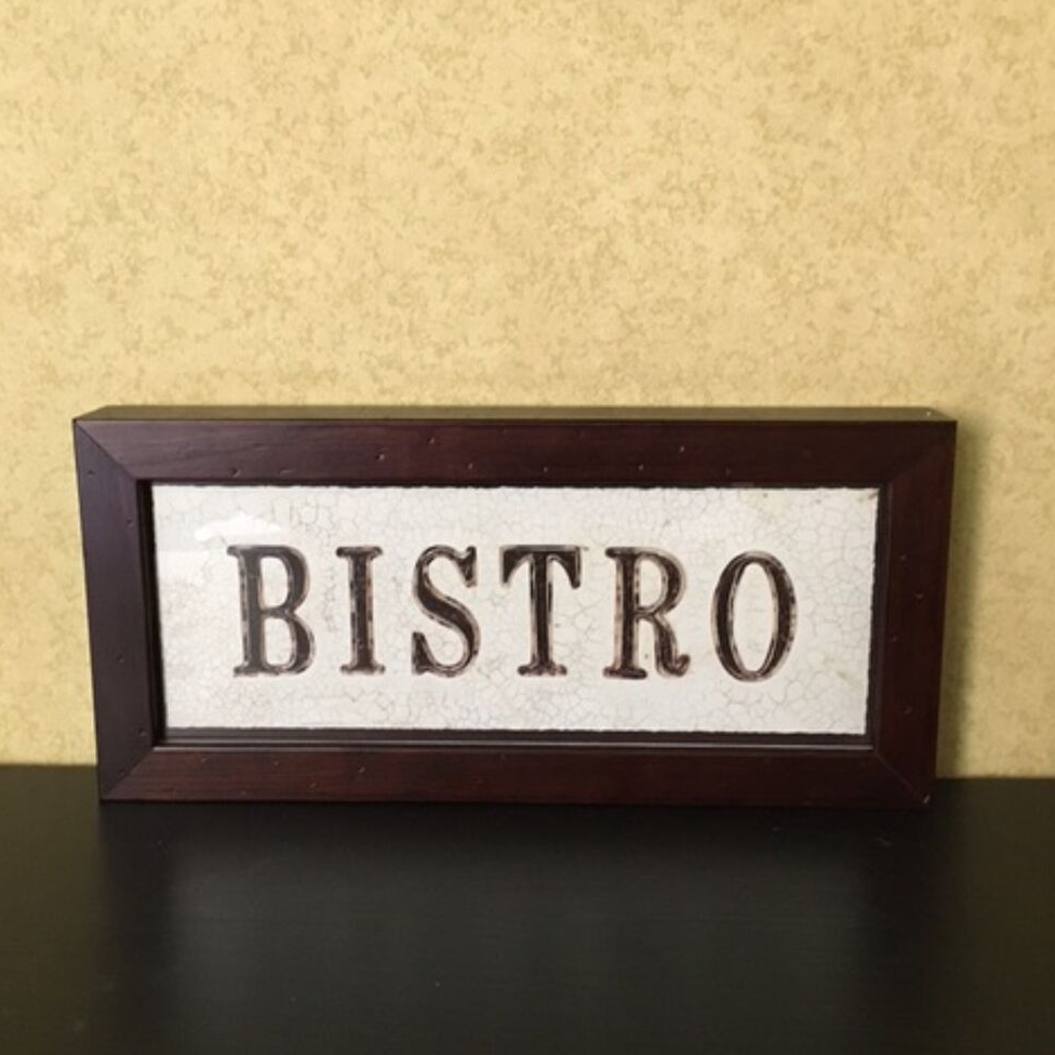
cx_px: 535
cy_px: 482
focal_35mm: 35
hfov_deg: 47.2
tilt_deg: -10.9
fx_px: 1207
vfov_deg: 47.2
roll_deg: +0.4
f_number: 2.2
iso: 200
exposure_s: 1/17
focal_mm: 4.15
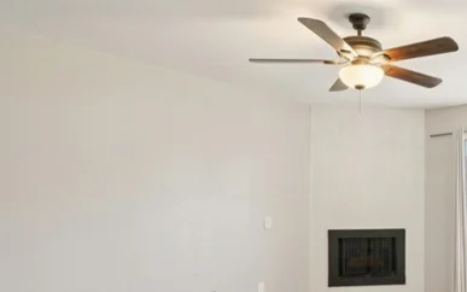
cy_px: 193
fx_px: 395
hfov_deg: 54.3
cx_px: 411
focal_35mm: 31
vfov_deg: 40.1
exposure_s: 1/13
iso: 400
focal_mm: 14
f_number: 8
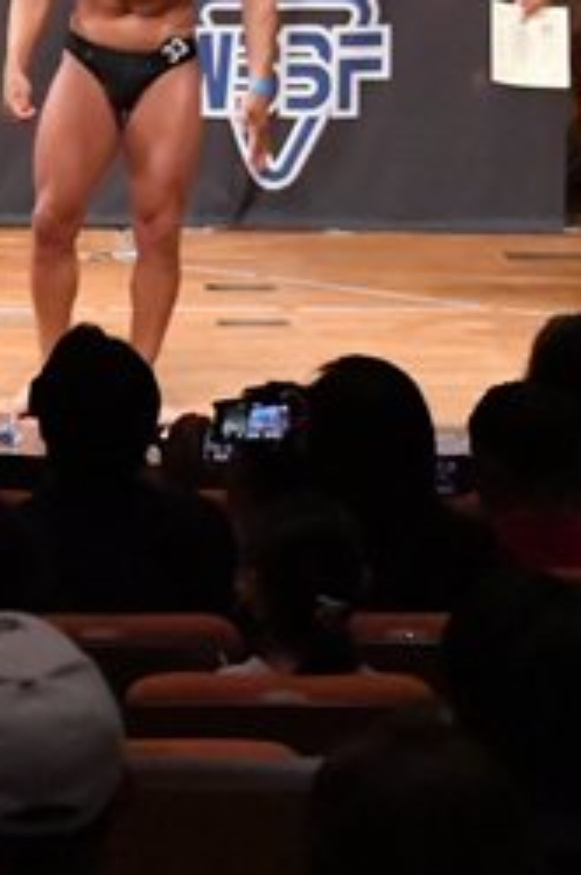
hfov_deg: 4.1
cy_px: 108
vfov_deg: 6.3
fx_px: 7913
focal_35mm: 326
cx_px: -740
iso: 11400
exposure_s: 1/400
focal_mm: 70
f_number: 5.6
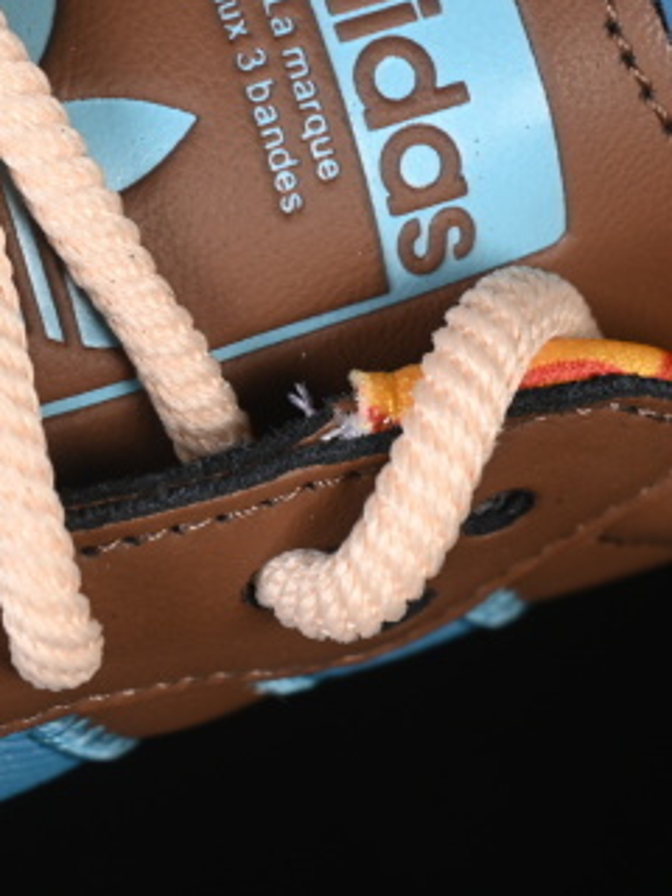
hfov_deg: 8.2
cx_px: 179
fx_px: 4659
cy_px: 158
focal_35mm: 180
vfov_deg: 10.9
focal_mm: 50
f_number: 7.1
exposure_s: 1/80
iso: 160
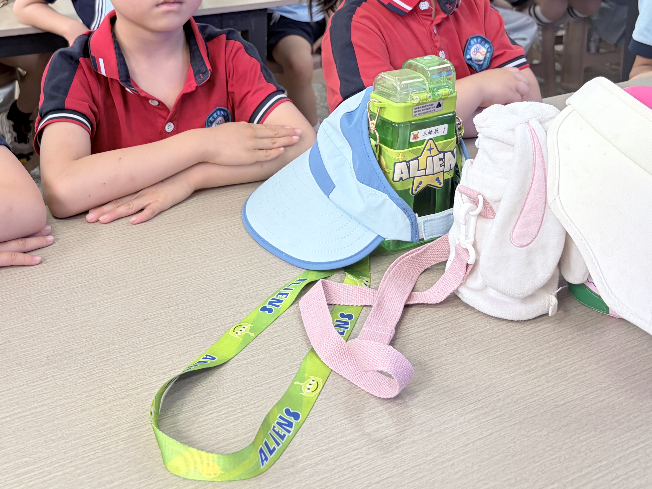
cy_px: 95
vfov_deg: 30.1
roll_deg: +1.2
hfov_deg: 40.1
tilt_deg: -17.1
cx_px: 236
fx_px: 885
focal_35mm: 47
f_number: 1.6
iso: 125
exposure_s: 1/75
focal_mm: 5.96
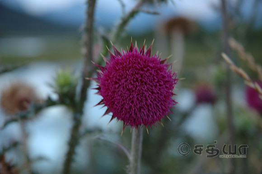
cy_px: 87
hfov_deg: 19.5
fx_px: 764
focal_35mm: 105
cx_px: 131
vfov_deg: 13.0
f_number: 4.5
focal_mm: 70
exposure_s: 1/25
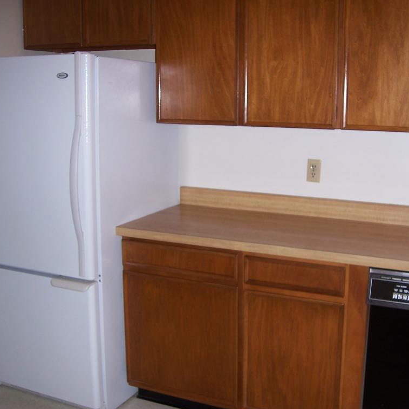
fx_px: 575
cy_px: 207
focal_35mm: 43
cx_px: 234
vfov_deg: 39.2
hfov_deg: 39.1
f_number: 3
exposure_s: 1/60
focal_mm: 6
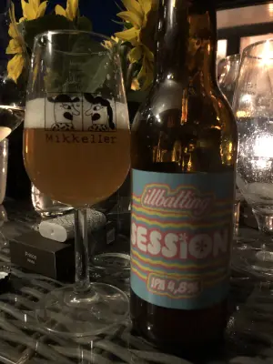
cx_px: 136
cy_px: 182
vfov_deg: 63.4
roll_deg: -0.1
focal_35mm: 28
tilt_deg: -8.2
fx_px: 294
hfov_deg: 49.7
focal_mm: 3.99
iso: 800
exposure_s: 1/4
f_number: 1.8
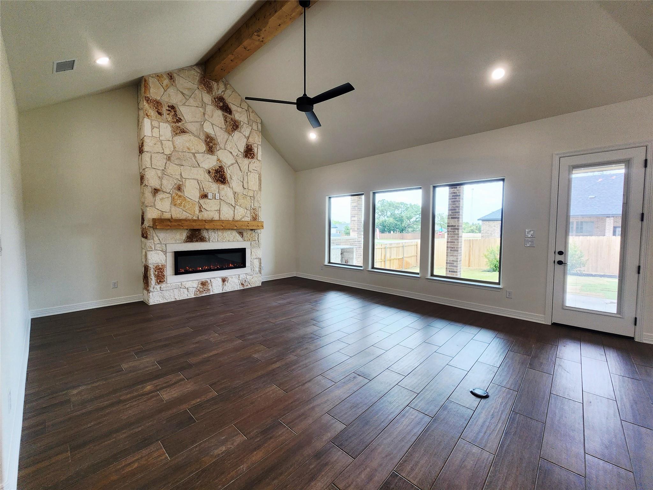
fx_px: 245
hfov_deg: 106.2
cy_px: 245
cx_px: 326
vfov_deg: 89.9
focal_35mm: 13
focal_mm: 2.2
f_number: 2.2
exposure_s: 1/120
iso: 80
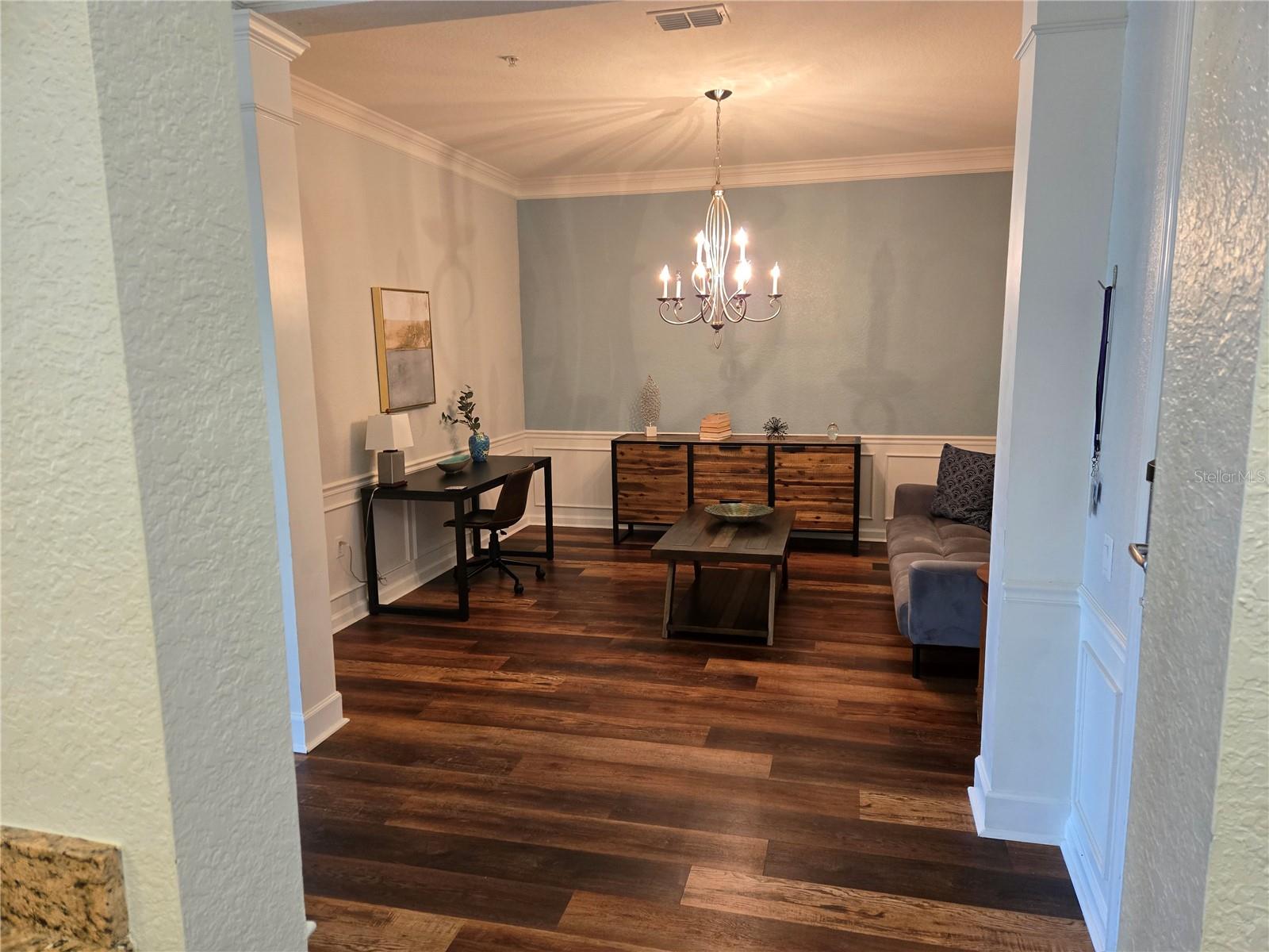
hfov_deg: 73.9
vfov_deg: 58.9
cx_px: 634
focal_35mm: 23
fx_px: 843
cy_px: 476
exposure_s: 1/120
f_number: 1.8
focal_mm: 5.4
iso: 400
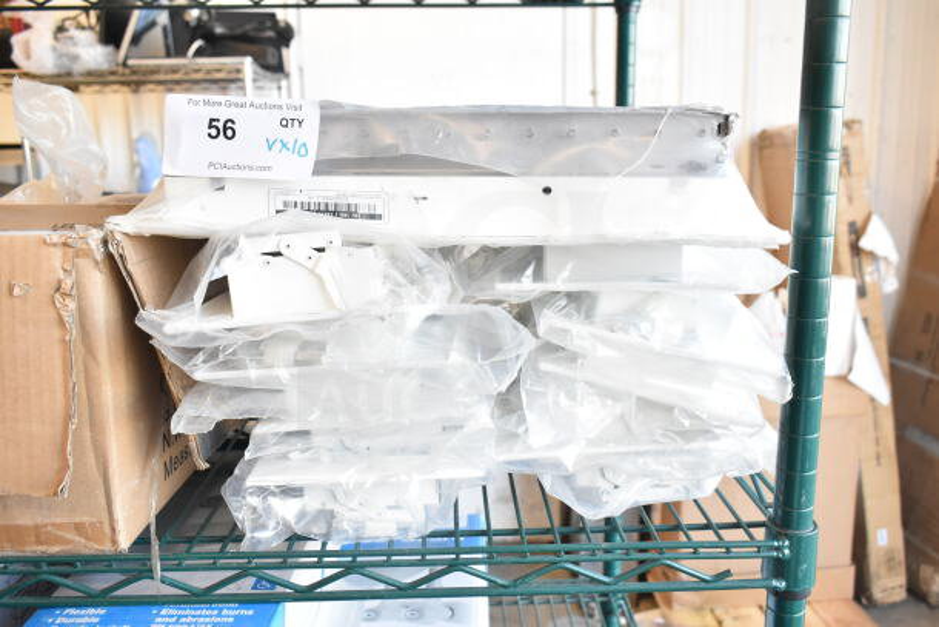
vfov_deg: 40.0
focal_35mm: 33
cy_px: 314
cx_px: 470
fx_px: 861
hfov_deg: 57.2
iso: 1600
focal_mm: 22
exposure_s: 1/125
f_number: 5.6
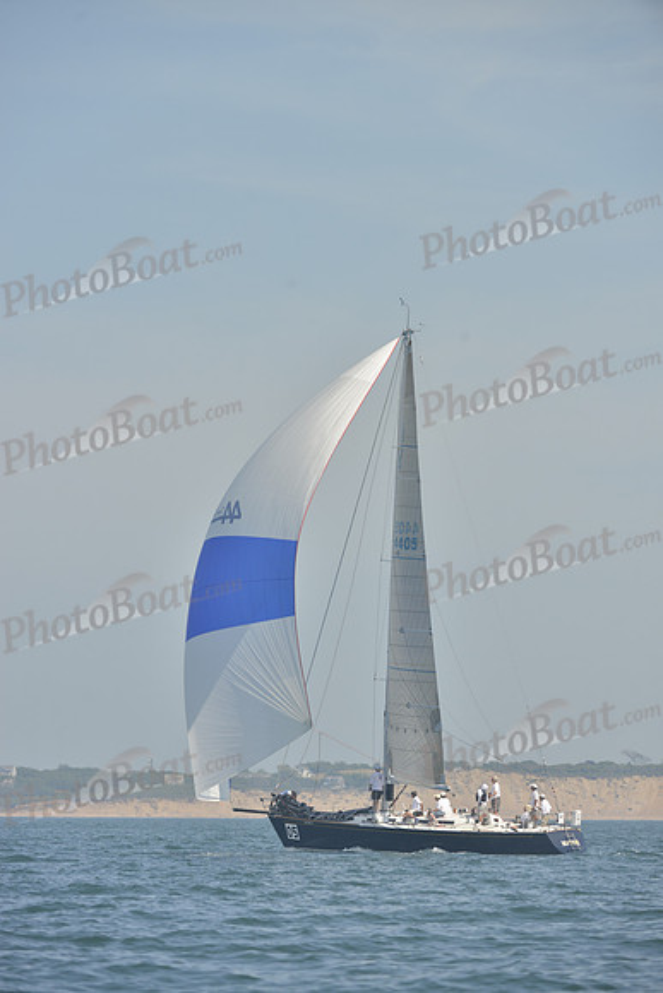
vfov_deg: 8.2
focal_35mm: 250
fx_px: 6902
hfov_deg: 5.5
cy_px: 496
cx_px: 332
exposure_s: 1/1000
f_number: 7.1
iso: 280
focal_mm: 250
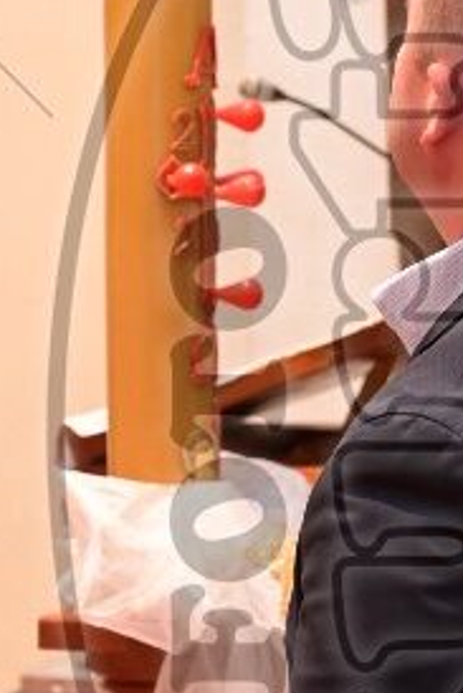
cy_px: 430
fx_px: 2466
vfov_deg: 16.0
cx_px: 368
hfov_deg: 10.7
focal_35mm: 128
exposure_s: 1/125
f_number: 4.5
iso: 4000
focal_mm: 54
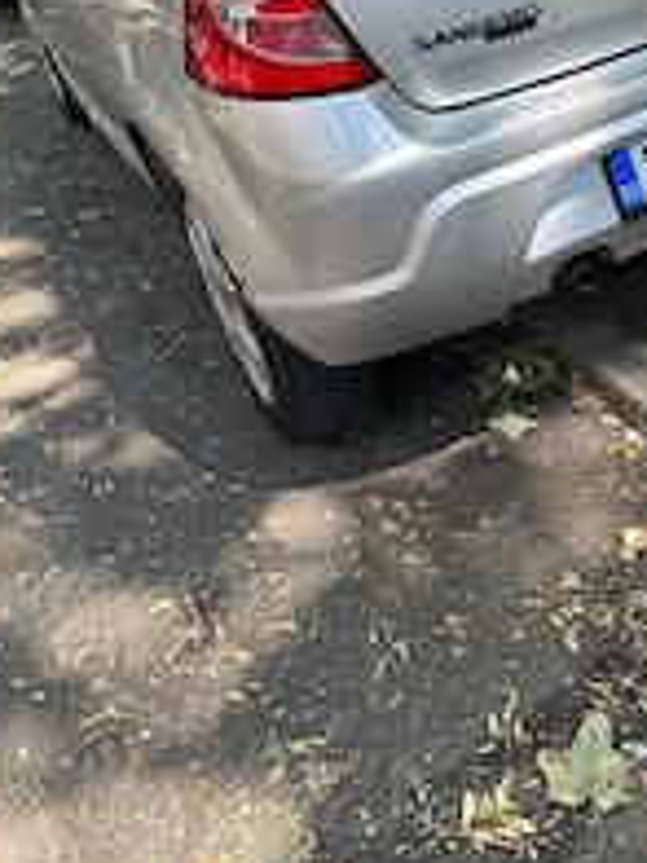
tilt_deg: -23.2
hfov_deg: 28.4
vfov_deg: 36.4
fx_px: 1221
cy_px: 79
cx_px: 599
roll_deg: +3.2
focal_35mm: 49
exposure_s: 1/309
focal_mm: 6.86
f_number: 1.78
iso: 80
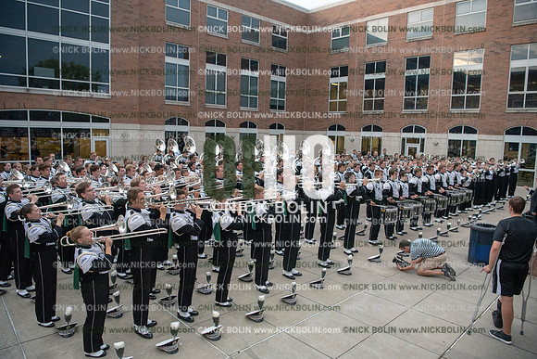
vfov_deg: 53.2
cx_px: 268
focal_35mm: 24
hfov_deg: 73.7
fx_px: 358
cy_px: 180
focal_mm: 24
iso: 3200
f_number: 3.5
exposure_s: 1/1600
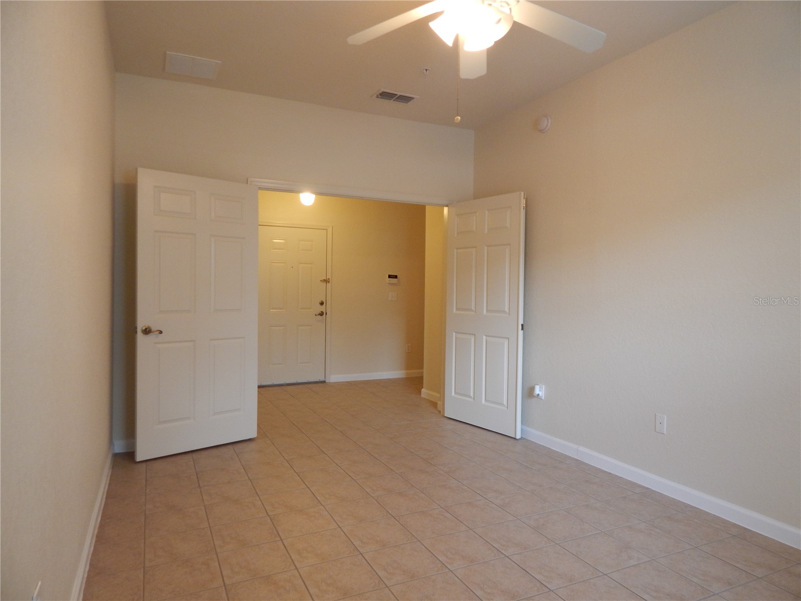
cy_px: 300
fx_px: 509
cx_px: 400
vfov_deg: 61.1
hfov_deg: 76.4
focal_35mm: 22
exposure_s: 1/25
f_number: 3
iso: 200
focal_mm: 4
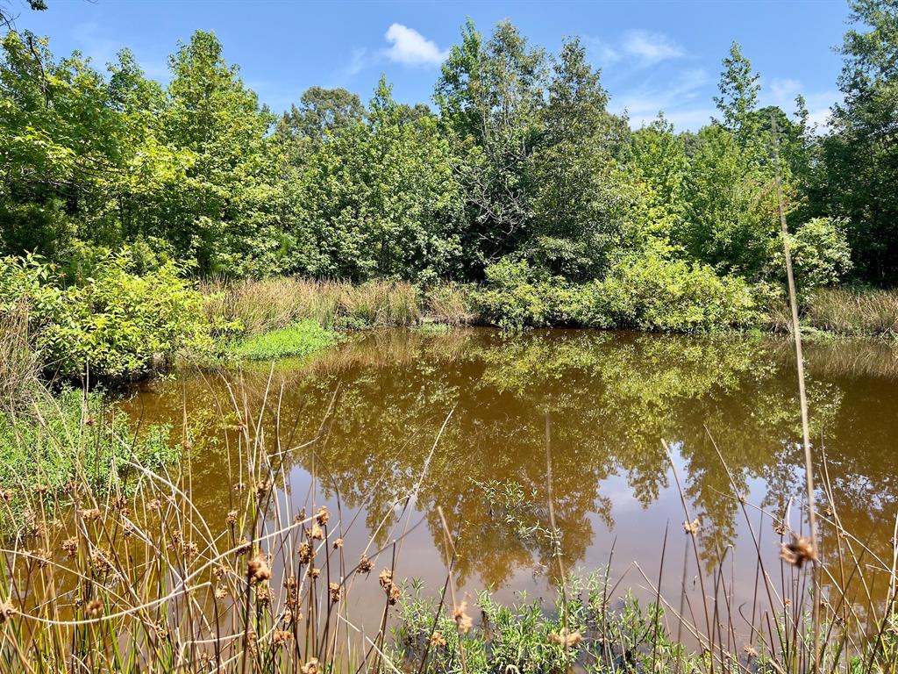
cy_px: 337
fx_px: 674
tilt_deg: -5.4
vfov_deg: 53.1
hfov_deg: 67.3
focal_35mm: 26
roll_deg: -0.9
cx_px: 449
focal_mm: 5.7
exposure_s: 1/1511
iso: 50
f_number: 1.5
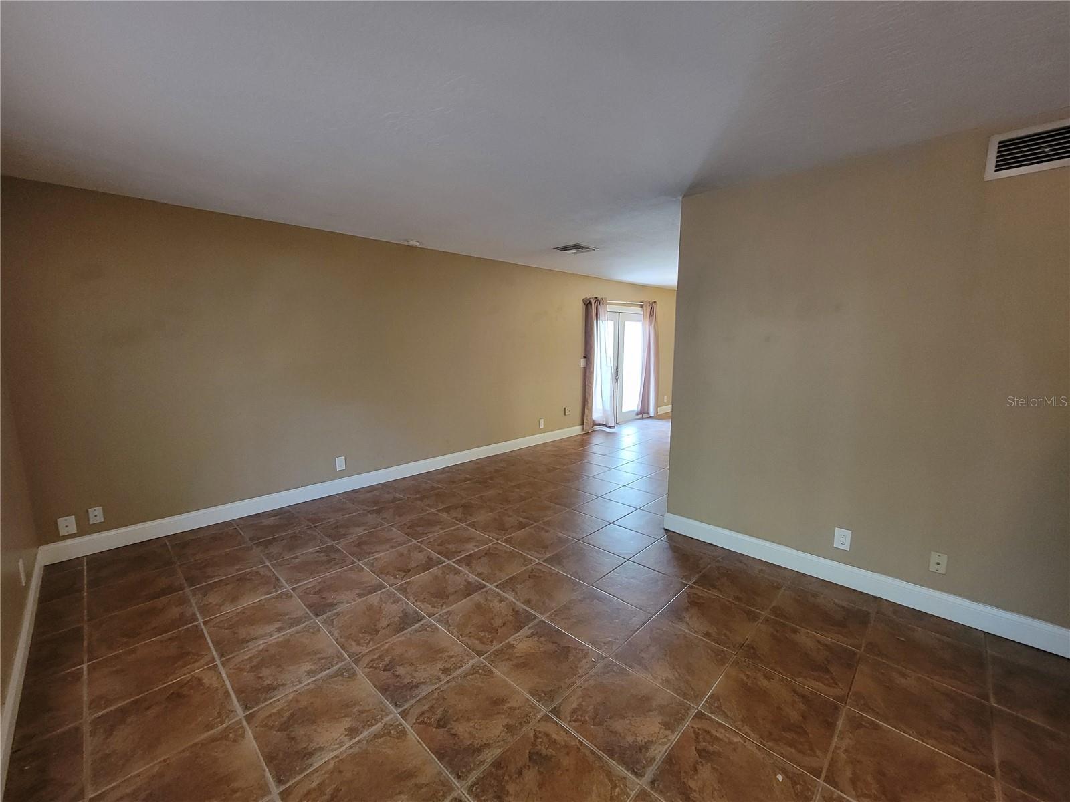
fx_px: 402
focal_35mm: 13
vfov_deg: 89.9
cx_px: 535
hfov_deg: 106.2
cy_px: 401
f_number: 2.2
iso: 640
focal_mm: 2.2
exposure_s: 1/30
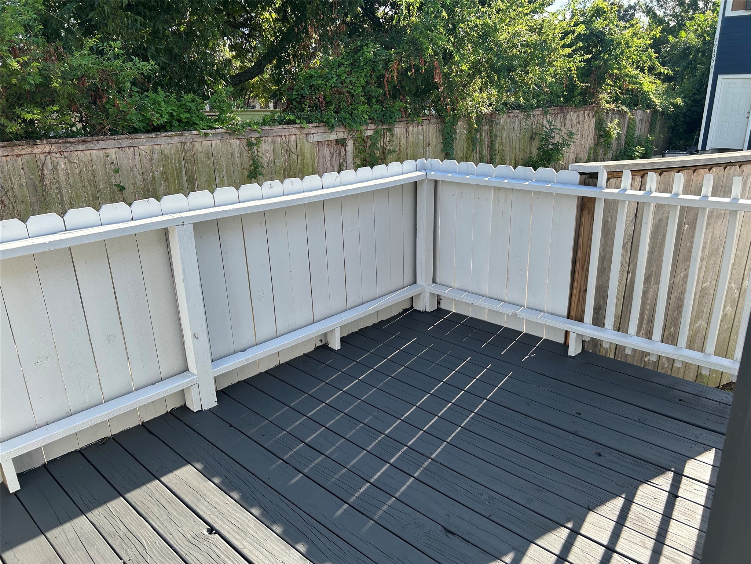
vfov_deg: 53.1
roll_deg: +1.2
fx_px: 564
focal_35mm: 26
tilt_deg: -19.1
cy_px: 282
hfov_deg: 67.3
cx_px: 376
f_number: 1.5
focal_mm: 5.7
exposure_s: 1/965
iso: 50
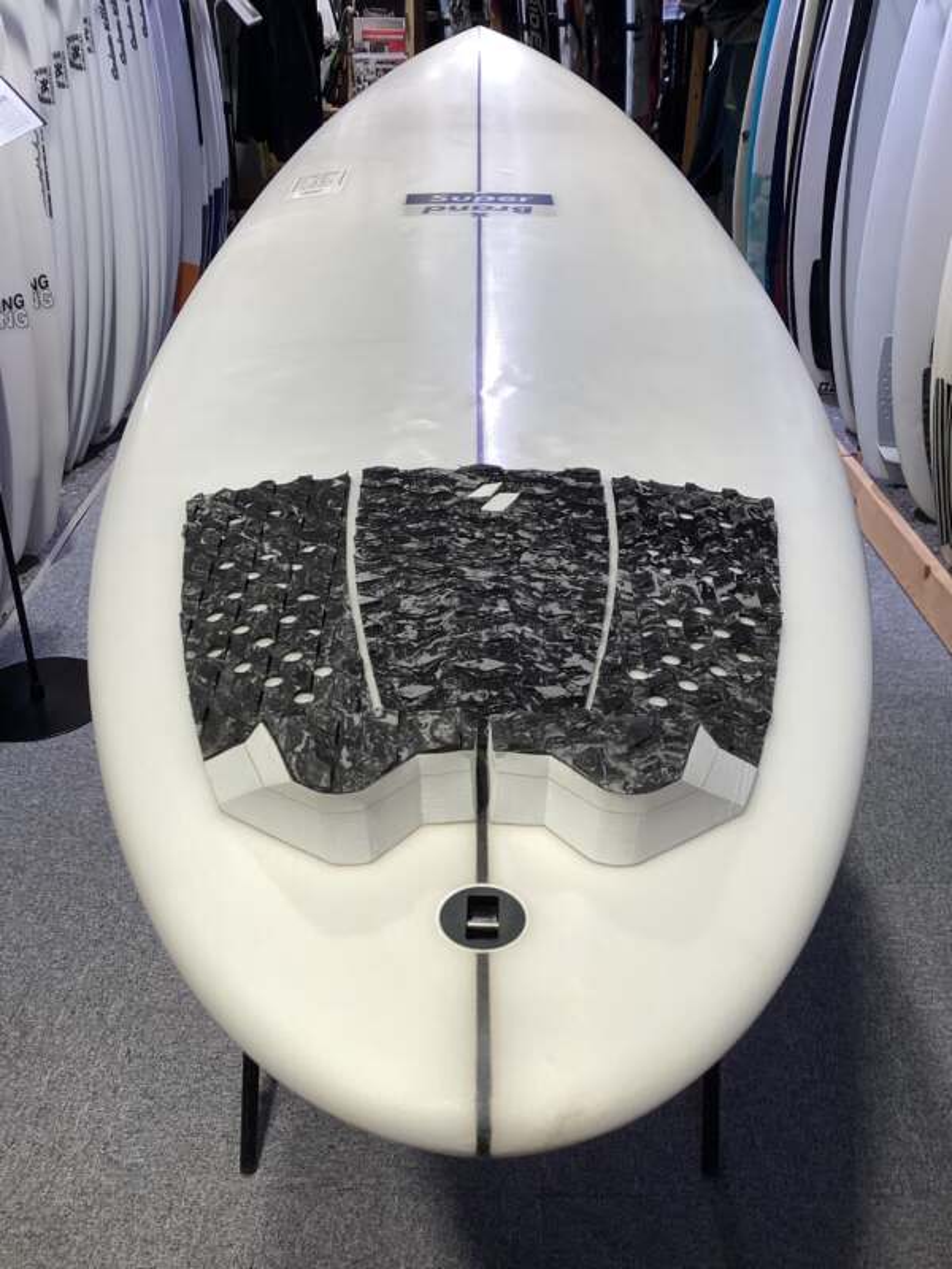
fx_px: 1137
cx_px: 476
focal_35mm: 31
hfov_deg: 45.4
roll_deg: -0.5
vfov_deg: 58.4
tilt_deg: -32.6
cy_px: 634
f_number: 2.4
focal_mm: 3.3
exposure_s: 1/100
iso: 80
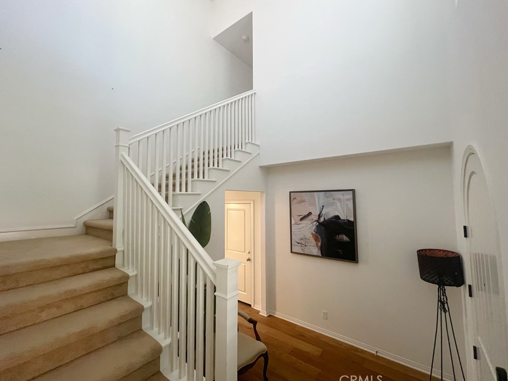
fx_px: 205
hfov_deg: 102.1
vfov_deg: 85.6
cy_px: 183
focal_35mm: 14
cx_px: 252
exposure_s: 1/60
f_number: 1.8
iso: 400
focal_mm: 1.57
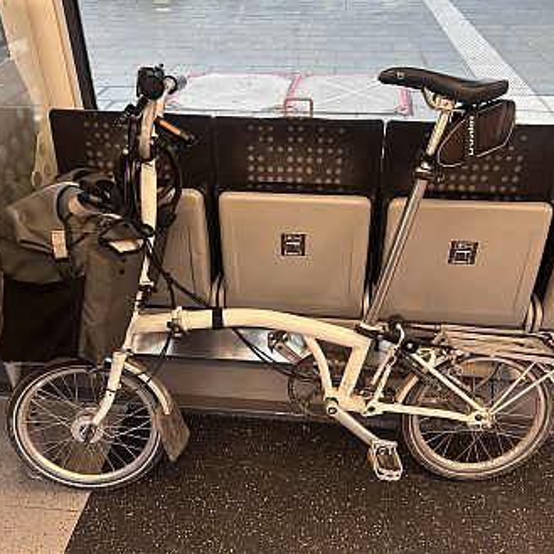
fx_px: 561
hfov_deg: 52.5
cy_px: 277
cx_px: 283
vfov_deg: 52.5
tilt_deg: -33.6
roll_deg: +1.0
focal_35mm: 31
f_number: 1.5
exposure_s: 1/49
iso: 320
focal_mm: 5.7
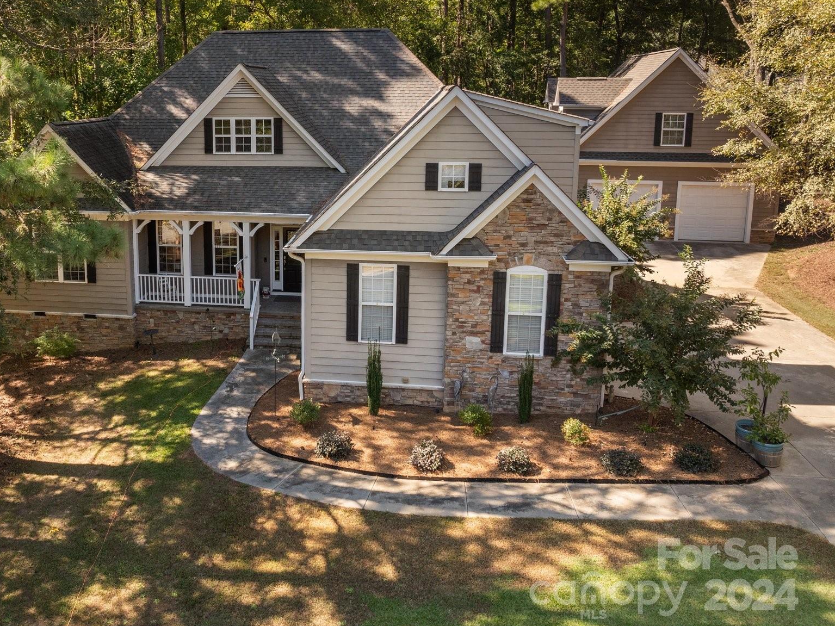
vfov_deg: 43.7
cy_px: 223
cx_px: 280
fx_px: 772
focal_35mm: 32
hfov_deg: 55.7
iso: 110
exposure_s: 1/80
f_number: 2.8
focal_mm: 12.29
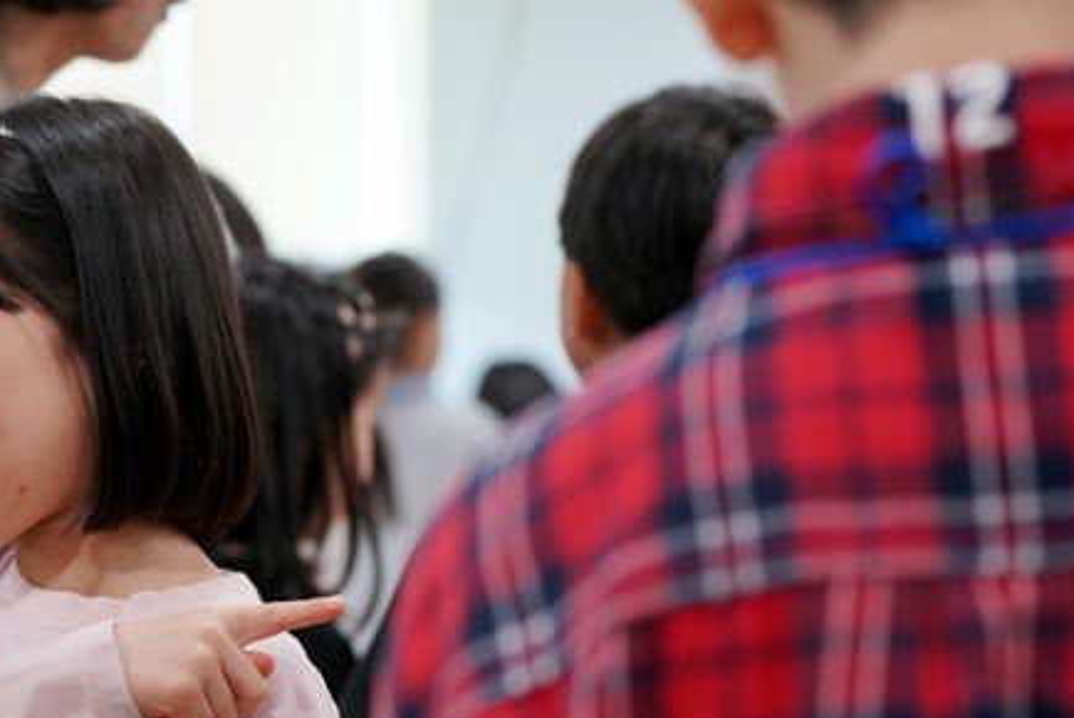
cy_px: 485
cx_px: 64
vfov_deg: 9.5
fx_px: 4329
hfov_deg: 14.0
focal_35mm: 145
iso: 2000
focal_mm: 70
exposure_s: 1/160
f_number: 4
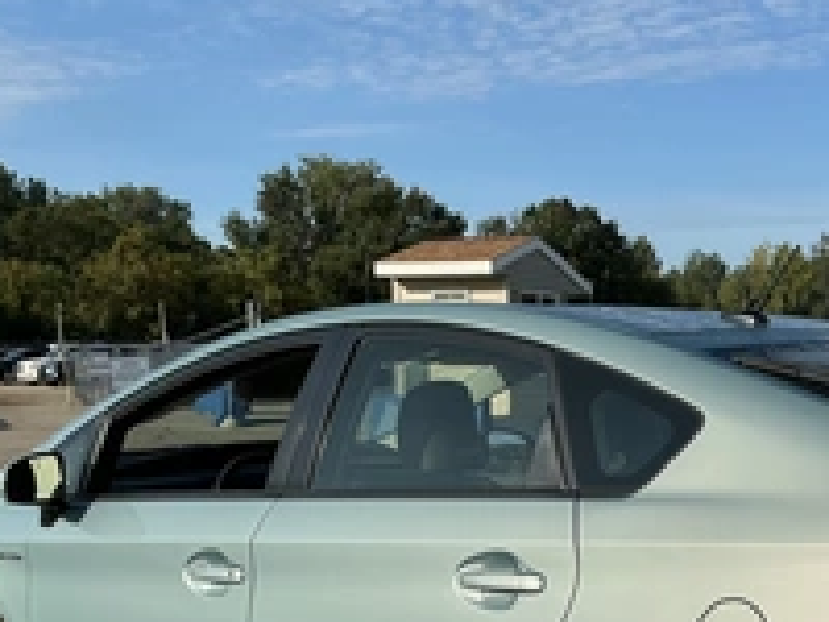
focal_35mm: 56
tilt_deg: -11.1
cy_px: 610
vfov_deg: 25.0
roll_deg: +2.0
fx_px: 1341
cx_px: 605
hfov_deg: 33.8
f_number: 1.8
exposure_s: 1/2427
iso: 25
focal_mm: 3
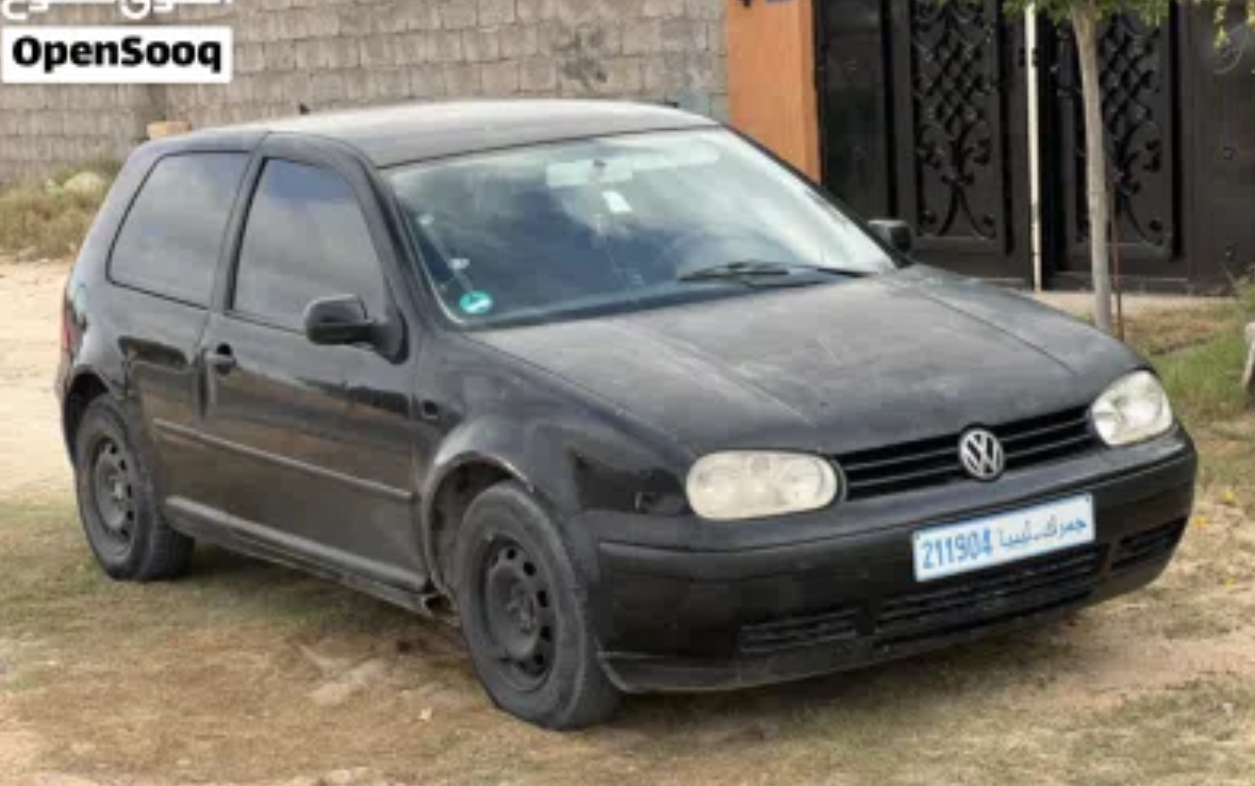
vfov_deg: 15.7
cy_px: 435
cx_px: 626
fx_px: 2840
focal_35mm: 83
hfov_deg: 24.9
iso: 32
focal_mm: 9
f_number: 2.8
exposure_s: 1/121
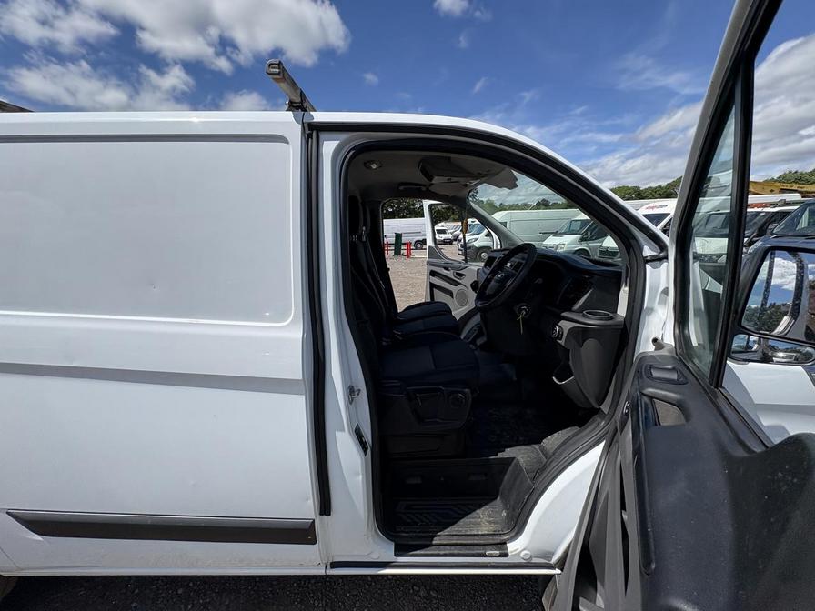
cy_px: 306
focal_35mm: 14
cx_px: 408
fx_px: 330
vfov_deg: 85.7
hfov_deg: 102.1
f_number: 2.2
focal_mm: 2.22
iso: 40
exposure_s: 1/1449
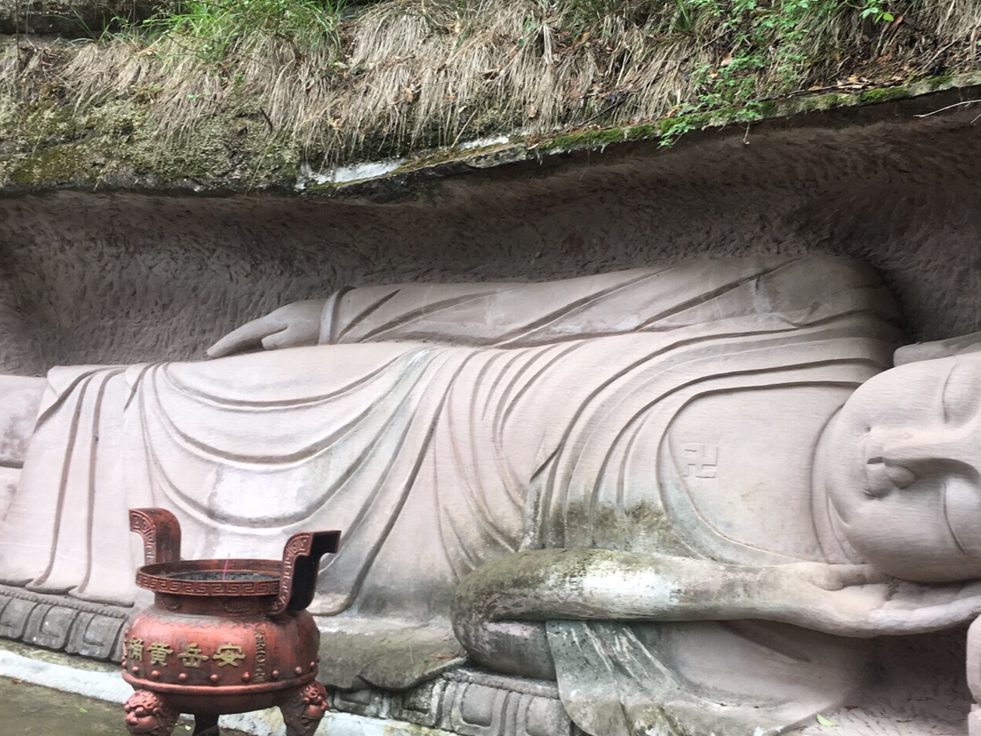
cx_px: 582
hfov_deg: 41.1
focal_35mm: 46
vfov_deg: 31.5
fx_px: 1304
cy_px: 406
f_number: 2.2
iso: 25
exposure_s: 1/50
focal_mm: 4.15
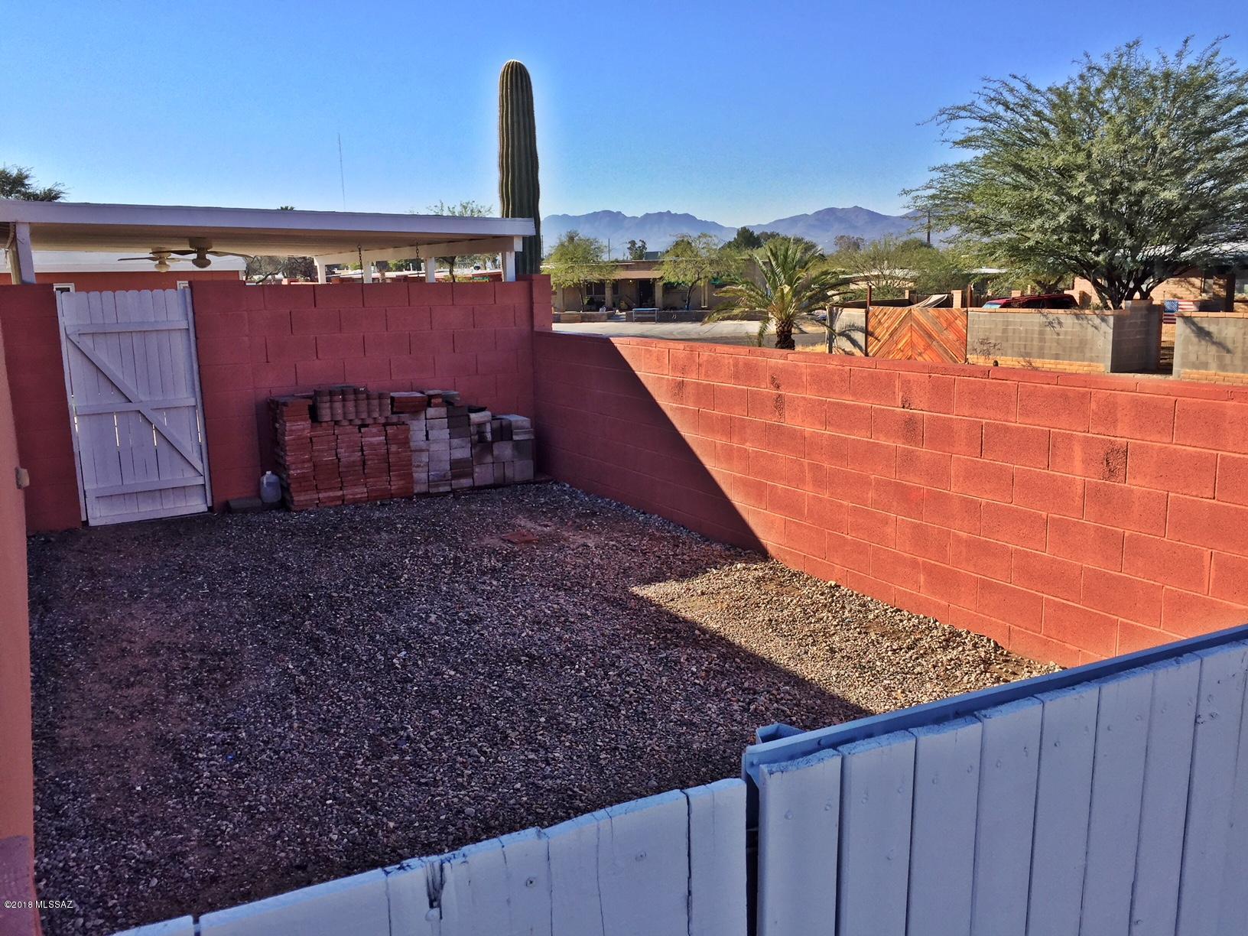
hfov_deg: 61.7
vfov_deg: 48.2
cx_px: 624
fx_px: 1046
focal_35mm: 29
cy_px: 468
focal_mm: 4.15
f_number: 2.2
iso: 32
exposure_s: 1/1647
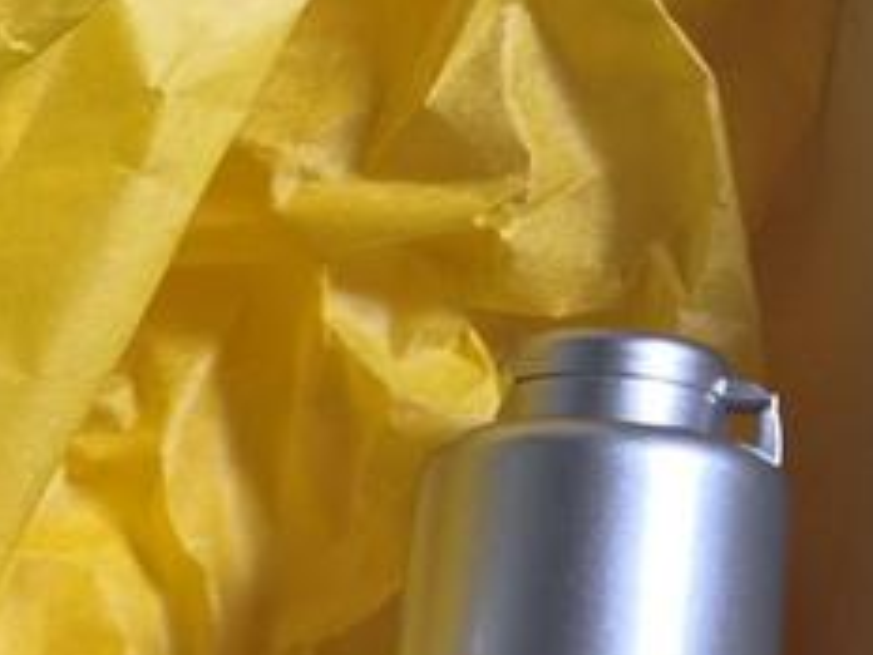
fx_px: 3203
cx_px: -794
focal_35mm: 127
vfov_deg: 11.5
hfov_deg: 13.6
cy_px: 715
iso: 320
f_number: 1.8
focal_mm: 5.4
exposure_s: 1/120
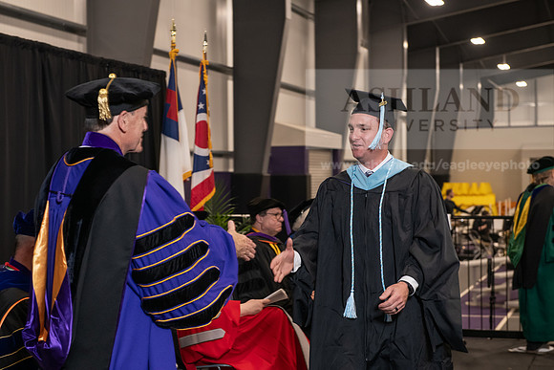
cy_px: 185
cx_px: 277
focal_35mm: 70
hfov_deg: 28.8
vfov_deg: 19.5
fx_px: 1077
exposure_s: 1/125
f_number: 5
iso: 2000
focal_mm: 70
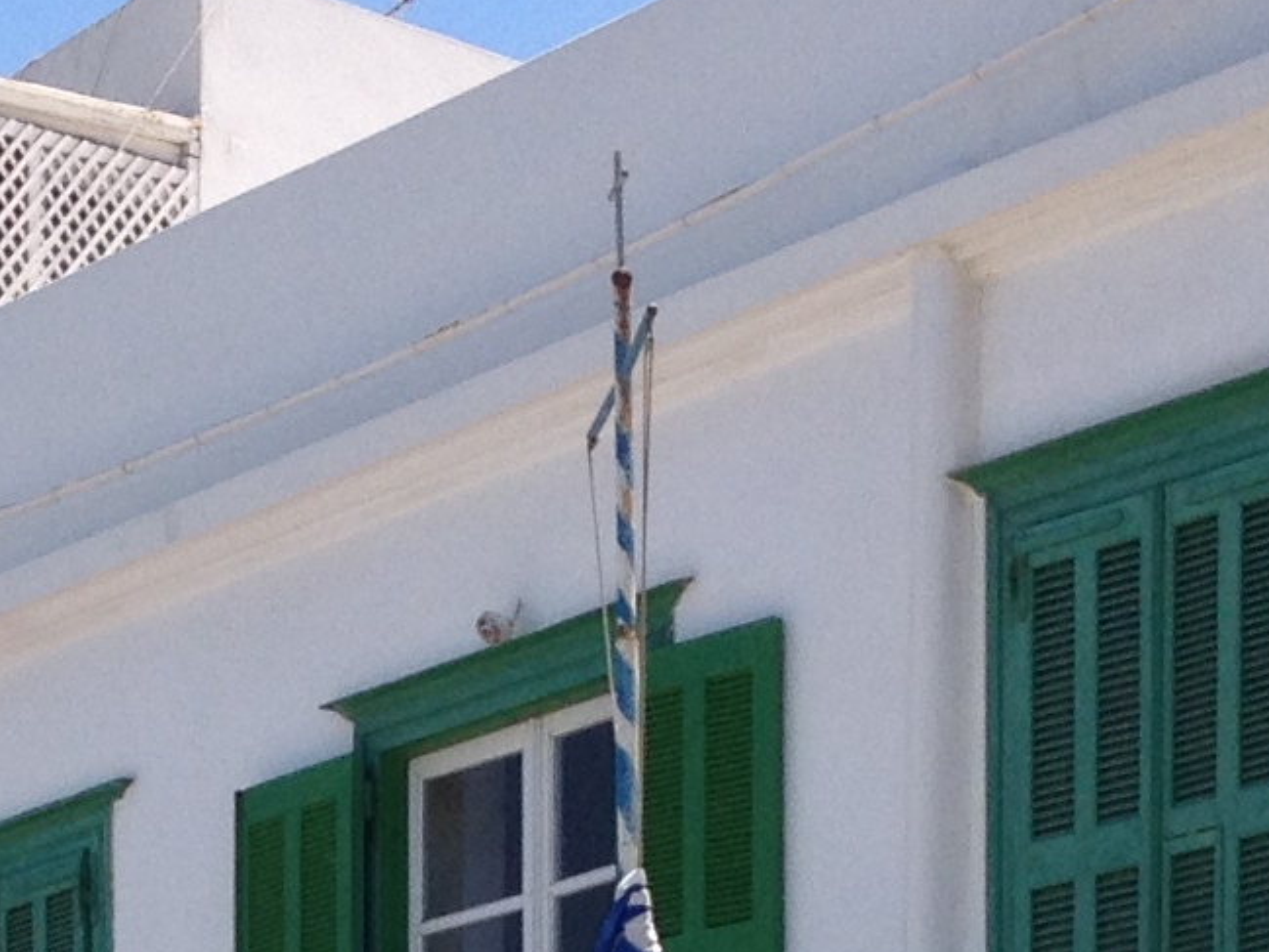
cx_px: -16
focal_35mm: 176
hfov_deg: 11.1
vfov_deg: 8.1
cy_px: 1900
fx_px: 6453
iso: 50
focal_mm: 4.28
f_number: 2.4
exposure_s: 1/1672
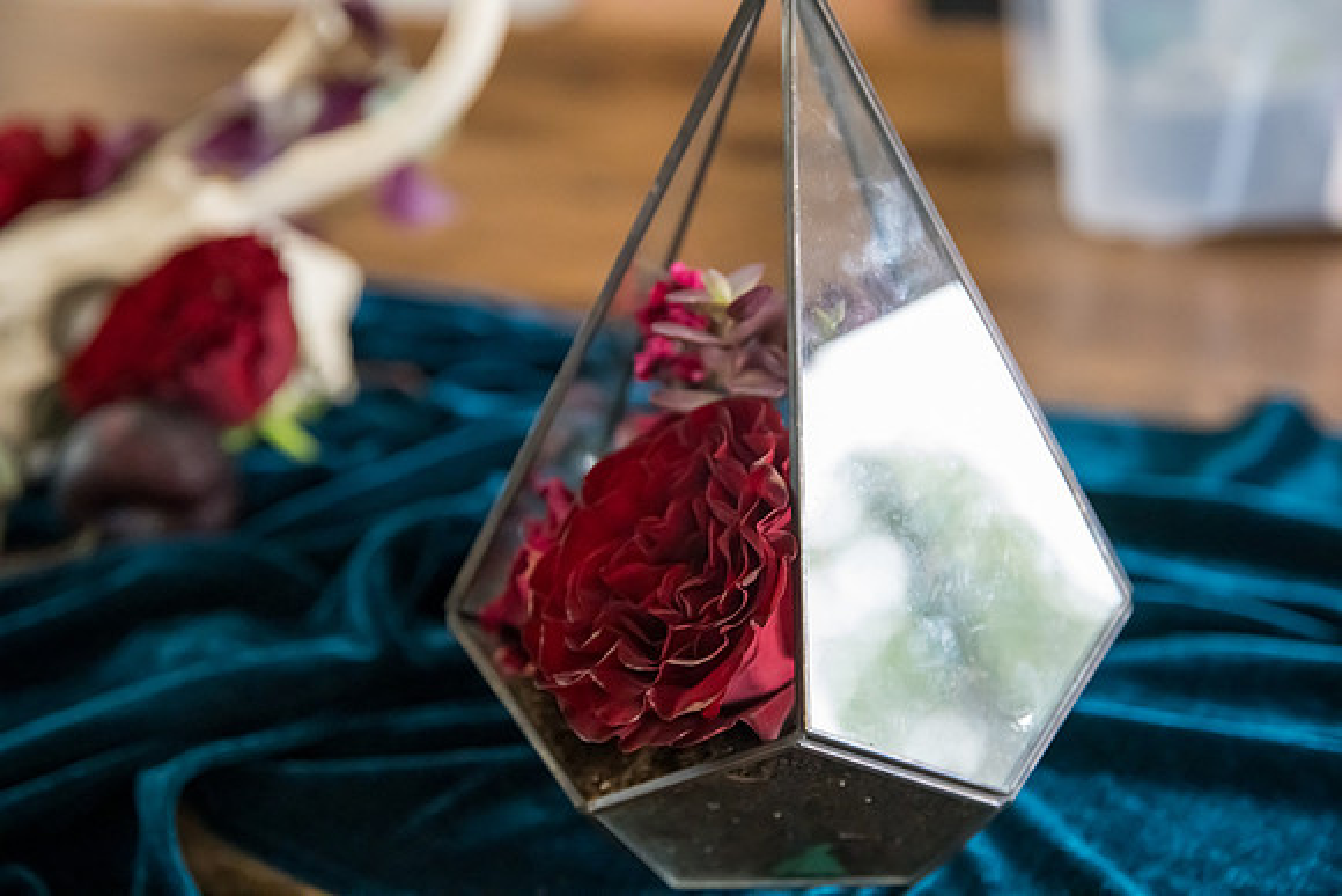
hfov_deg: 32.4
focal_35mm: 62
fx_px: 2312
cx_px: 671
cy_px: 448
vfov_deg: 21.9
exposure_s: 1/320
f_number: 3.5
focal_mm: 62
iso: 12800
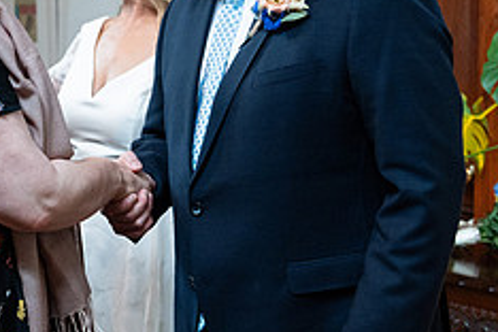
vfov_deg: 17.6
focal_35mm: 77
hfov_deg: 25.5
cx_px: 45
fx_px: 1065
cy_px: 73
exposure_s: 1/200
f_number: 3.5
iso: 5000
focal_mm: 31
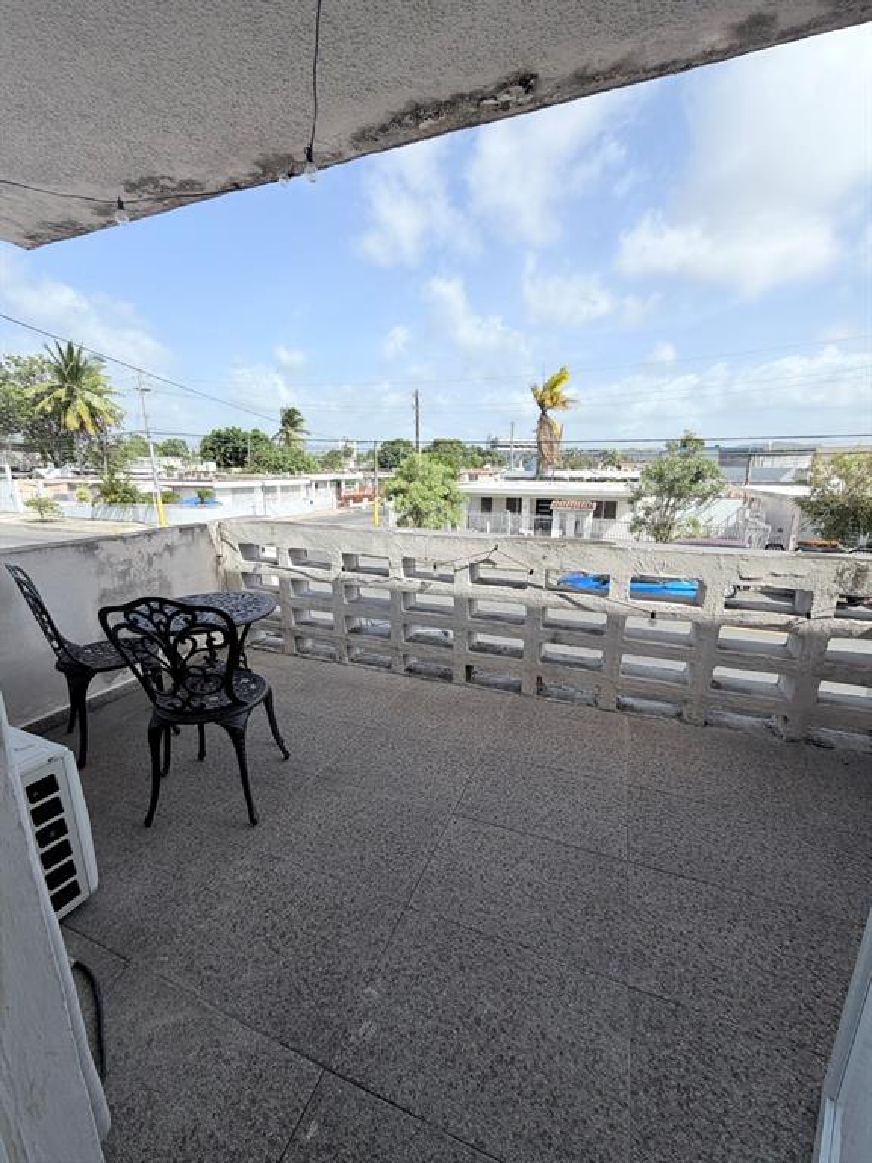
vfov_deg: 102.1
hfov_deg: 85.7
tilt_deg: -13.5
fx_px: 470
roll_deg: -0.1
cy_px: 582
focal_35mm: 14
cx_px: 436
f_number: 2.2
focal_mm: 2.22
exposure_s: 1/770
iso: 20
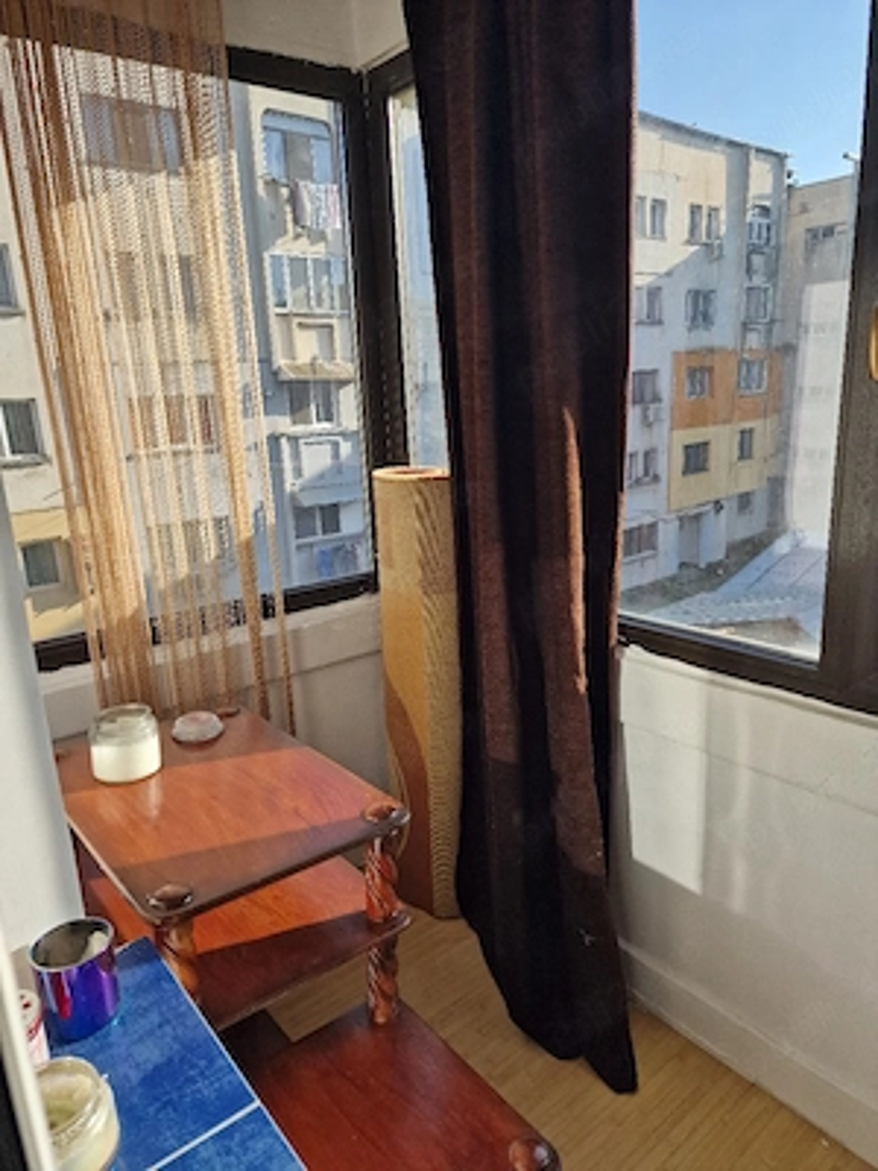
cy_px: 586
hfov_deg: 58.9
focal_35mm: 23
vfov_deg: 73.9
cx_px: 439
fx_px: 778
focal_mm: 6.4
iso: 50
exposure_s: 1/370
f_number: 1.8
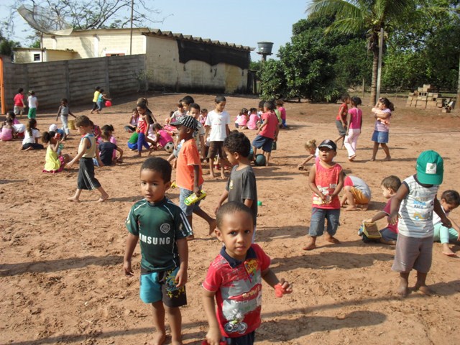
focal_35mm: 35
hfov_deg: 52.6
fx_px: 465
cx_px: 230
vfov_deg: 40.7
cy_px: 172
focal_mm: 6.3
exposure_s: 1/125
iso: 100
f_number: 8.4
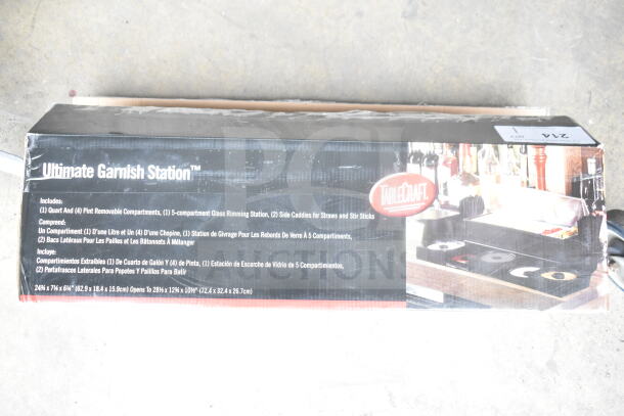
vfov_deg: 34.2
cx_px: 312
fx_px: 676
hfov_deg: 49.5
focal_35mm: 39
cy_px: 208
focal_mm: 26
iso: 1600
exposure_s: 1/100
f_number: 5
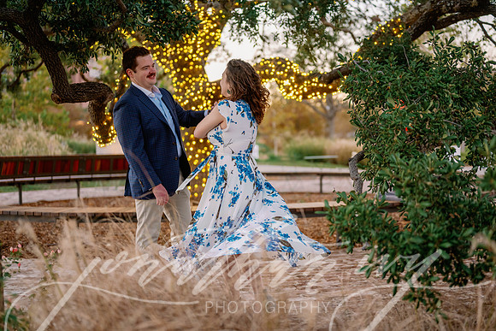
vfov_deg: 27.0
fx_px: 689
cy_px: 166
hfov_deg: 39.6
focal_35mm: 50
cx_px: 248
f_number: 1.8
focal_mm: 50
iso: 640
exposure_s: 1/400
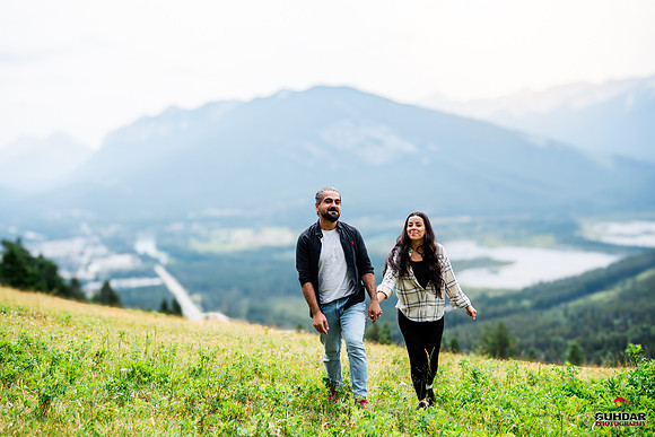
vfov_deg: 37.9
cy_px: 218
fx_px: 637
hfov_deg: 54.4
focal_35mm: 35
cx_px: 328
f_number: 2
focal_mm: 35
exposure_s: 1/8000
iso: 200
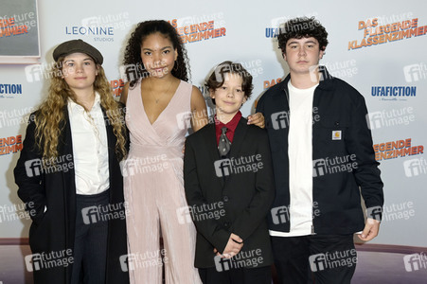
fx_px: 664
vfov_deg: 24.2
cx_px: 214
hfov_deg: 35.7
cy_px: 142
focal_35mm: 56
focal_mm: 56
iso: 640
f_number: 5.6
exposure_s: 1/250
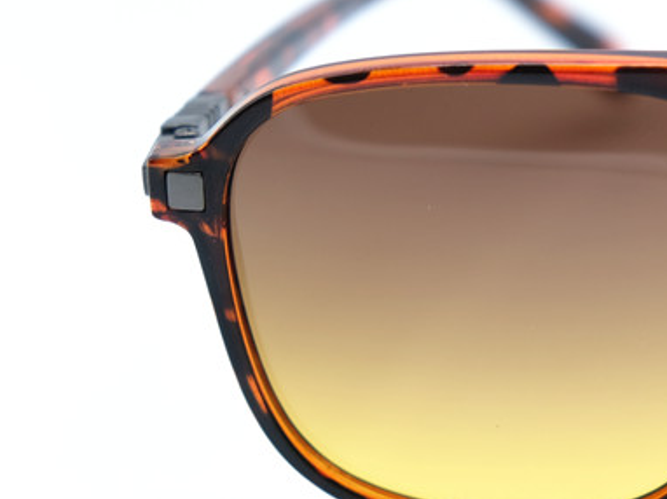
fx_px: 3832
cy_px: 297
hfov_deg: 9.8
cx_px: 866
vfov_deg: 7.5
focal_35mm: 199
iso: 160
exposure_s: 1/160
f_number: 4
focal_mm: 52.7
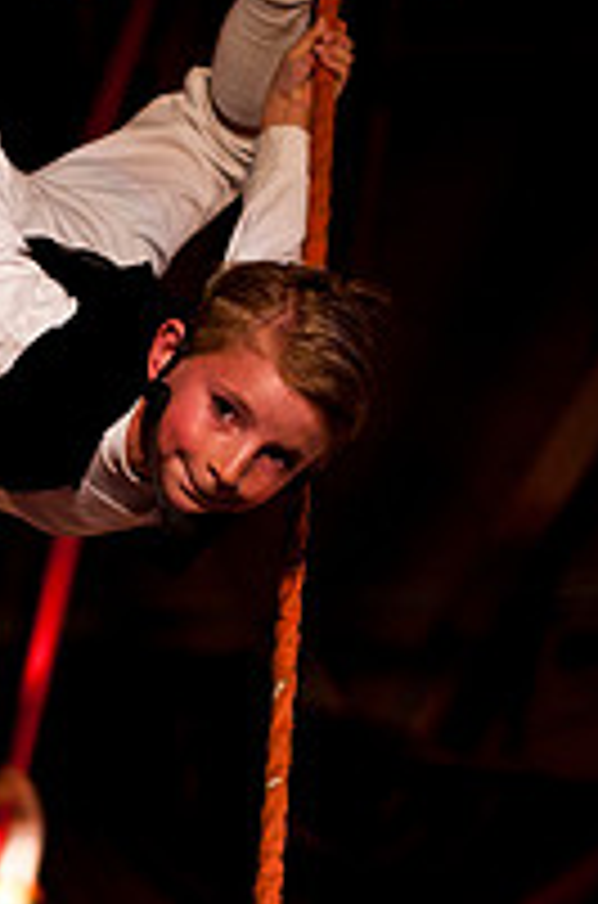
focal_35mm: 168
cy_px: 661
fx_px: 4207
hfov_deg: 8.1
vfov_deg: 12.2
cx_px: -52
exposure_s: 1/250
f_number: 1.4
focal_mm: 50
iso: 800
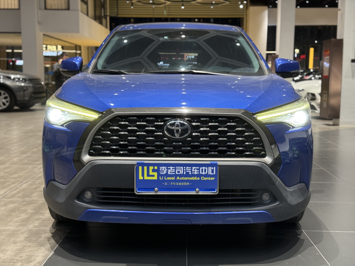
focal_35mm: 48
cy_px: 133
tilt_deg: -5.9
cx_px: 178
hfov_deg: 39.7
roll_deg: -0.6
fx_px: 492
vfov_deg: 30.3
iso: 160
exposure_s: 1/64
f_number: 1.78
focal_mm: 6.76
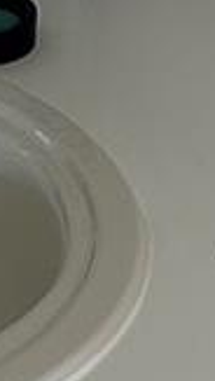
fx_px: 2103
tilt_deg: -12.6
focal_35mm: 208
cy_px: -376
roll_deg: -2.9
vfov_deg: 9.7
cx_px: -9
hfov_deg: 5.8
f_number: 1.5
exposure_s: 1/60
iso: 250
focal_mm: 5.7
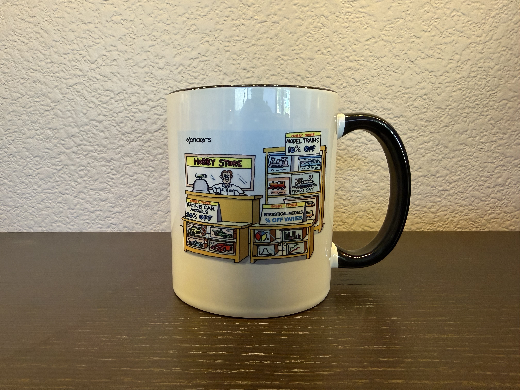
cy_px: 195
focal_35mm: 24
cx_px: 260
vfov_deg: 56.8
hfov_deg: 71.6
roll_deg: +0.1
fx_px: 361
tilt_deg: -9.0
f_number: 2.2
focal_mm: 2.22
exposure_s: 1/59
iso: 320
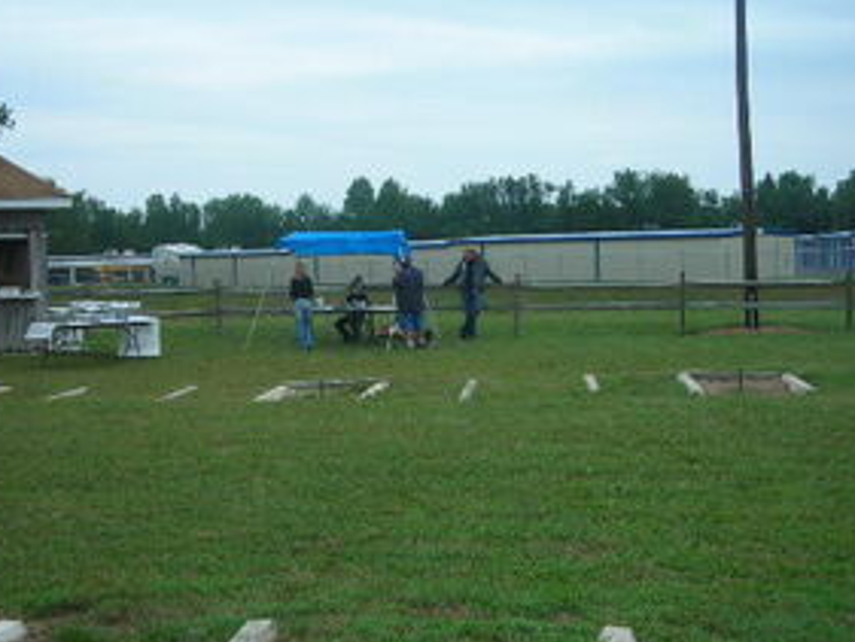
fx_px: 1334
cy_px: 304
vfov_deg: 27.0
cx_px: 319
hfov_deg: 35.3
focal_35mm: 54
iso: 50
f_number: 3.2
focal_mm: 6.3
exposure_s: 1/425
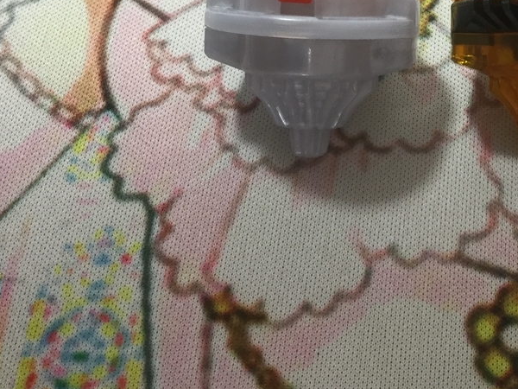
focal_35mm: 62
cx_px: 447
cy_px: 61
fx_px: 928
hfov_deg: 30.1
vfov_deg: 23.2
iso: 50
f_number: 2.4
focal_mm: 3.3
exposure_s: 1/30
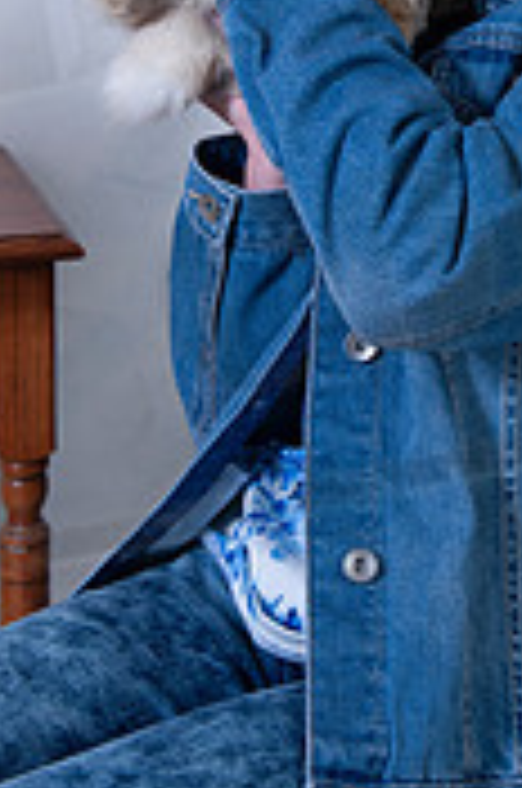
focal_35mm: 90
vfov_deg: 22.1
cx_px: 452
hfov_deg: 15.0
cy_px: 59
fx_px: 1965
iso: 100
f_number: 5.6
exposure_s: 1/125
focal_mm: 35
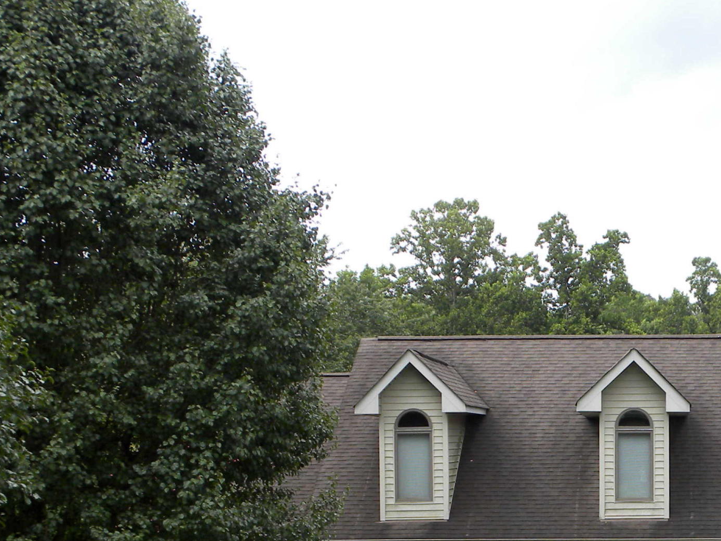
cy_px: 495
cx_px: 605
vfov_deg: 18.1
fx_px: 1666
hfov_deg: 23.9
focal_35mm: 80
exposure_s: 1/144
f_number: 4
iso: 64
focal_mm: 6.6
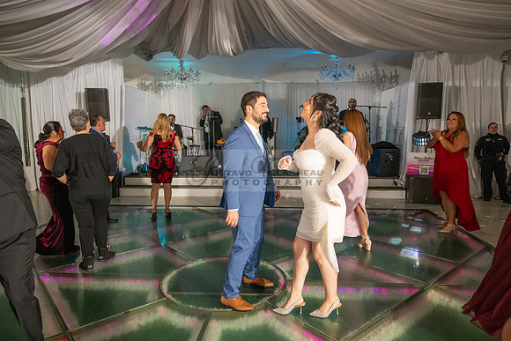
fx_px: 341
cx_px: 256
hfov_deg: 73.7
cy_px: 170
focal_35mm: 24
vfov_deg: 53.2
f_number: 4
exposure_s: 1/160
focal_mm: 24
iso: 1000
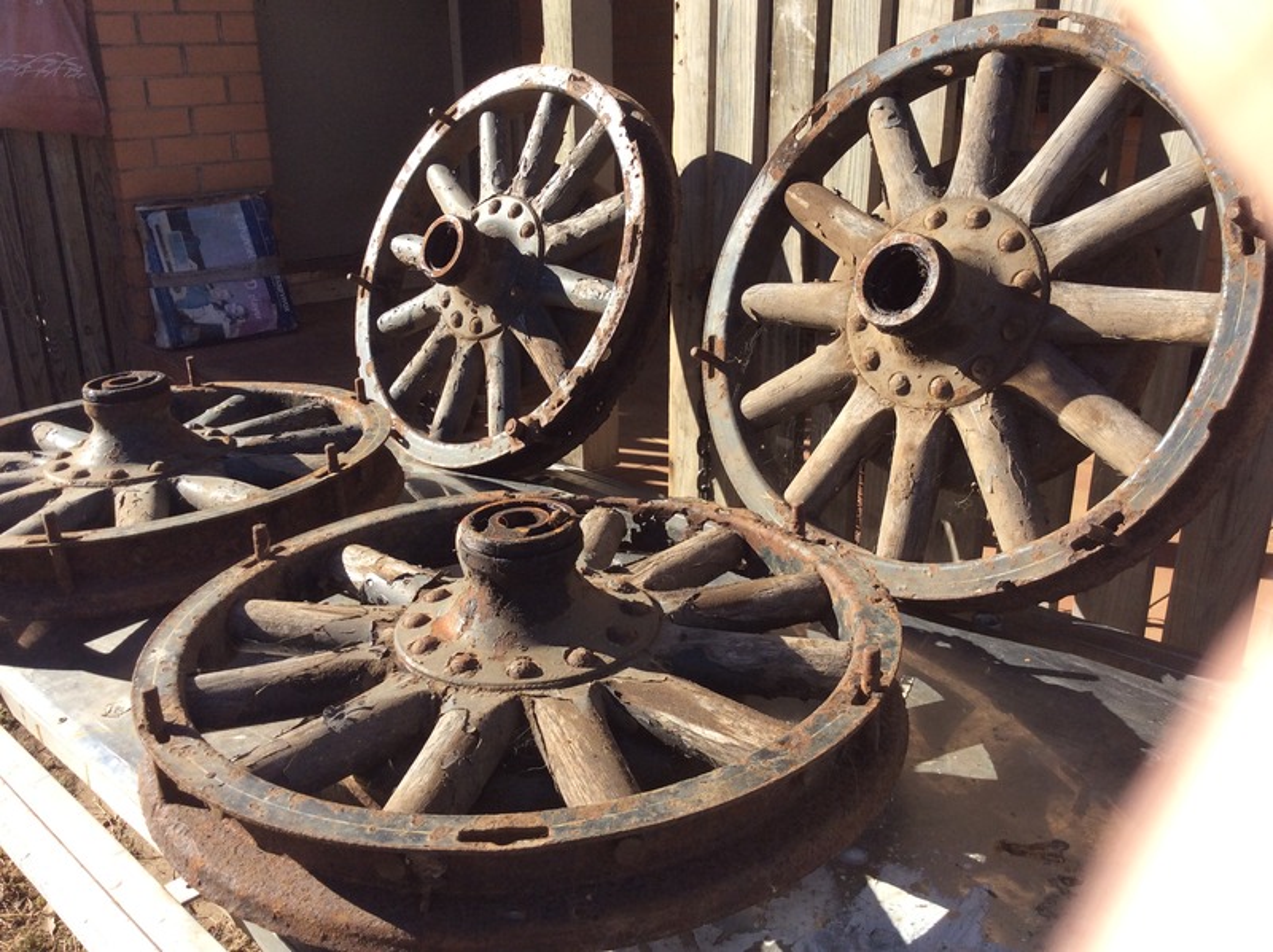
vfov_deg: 44.1
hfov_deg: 56.9
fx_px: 1175
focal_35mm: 32
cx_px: 636
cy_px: 476
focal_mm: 3.3
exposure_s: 1/733
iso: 32
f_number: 2.4
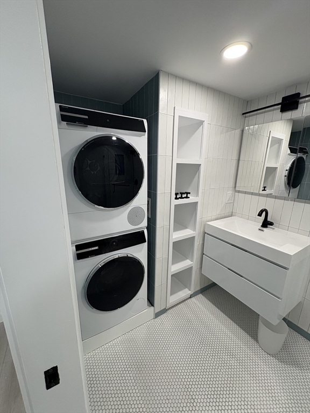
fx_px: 167
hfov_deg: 85.7
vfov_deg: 102.1
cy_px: 206
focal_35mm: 14
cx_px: 155
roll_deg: -1.3
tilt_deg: -14.4
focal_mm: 2.22
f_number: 2.2
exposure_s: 1/120
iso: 160
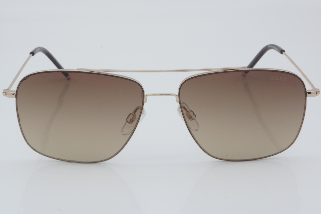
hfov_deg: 24.6
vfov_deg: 16.6
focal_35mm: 82
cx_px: 160
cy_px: 107
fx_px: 736
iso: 100
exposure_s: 1/3
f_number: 32
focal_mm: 55
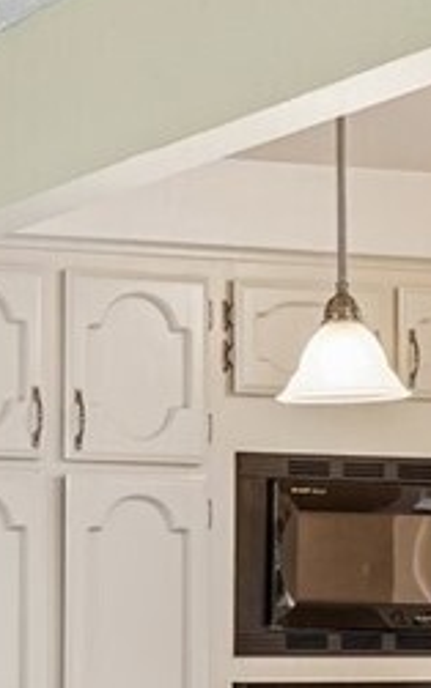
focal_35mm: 117
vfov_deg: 17.5
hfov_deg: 10.4
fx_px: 2198
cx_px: -388
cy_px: 643
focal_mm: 17
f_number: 8
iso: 400
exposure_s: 1/25
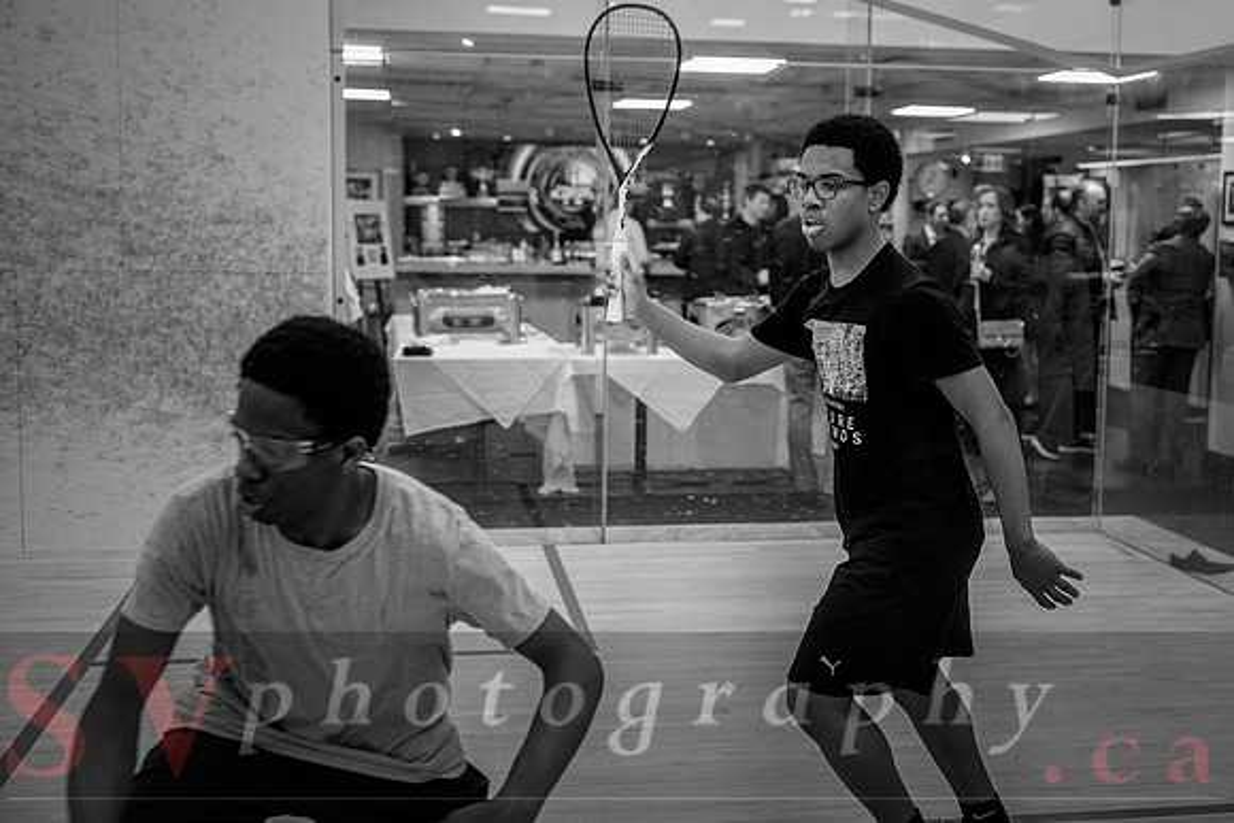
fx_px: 1438
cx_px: 663
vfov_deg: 31.9
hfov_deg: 46.4
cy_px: 381
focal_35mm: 42
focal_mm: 39
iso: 1600
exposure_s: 1/320
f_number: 2.8
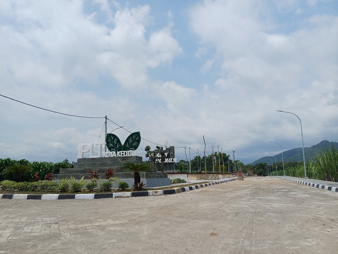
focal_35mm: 25
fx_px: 244
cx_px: 169
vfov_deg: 54.9
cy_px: 127
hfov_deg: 69.4
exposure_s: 1/2545
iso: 50
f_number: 1.8
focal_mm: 4.65
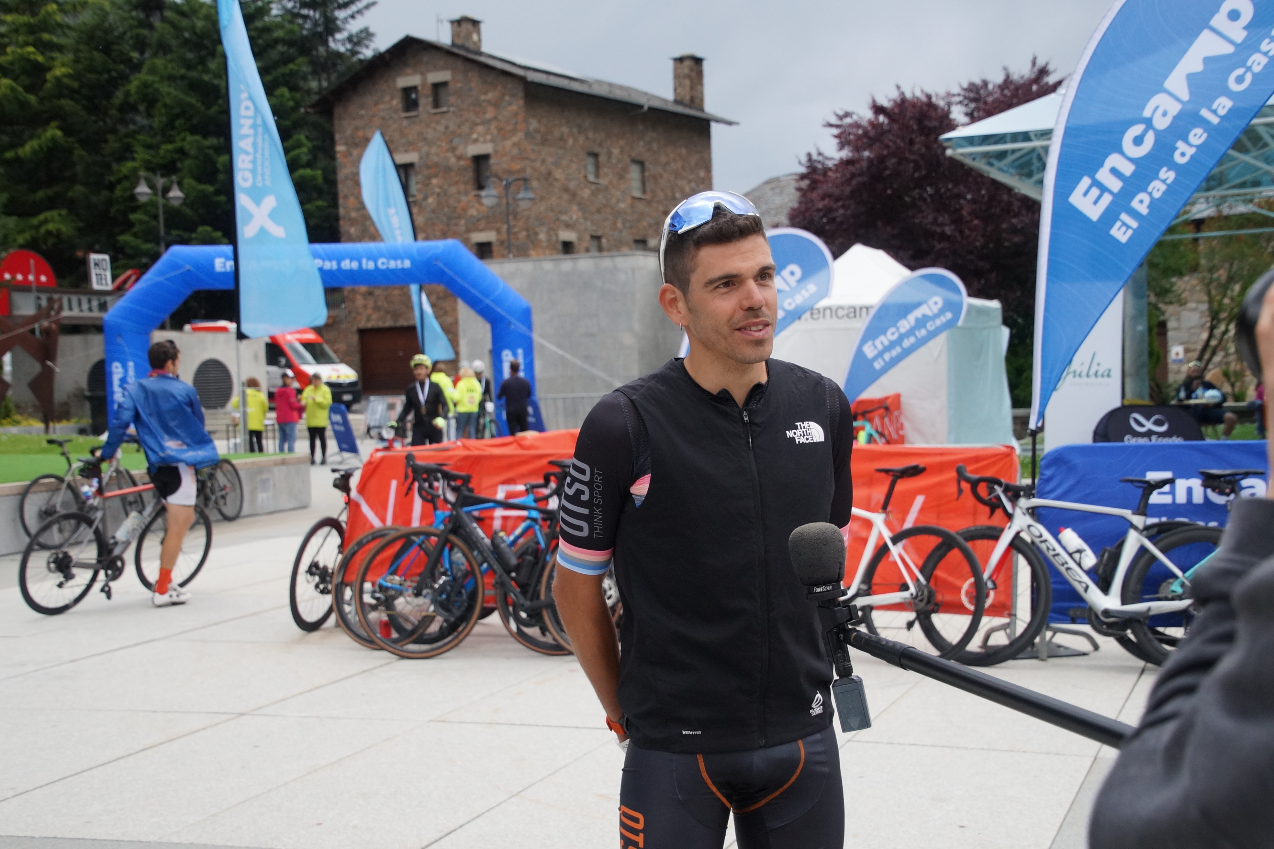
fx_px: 1486
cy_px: 424
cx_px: 637
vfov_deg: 31.9
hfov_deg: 46.4
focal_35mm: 42
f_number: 4
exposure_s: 1/2000
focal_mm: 28
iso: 800
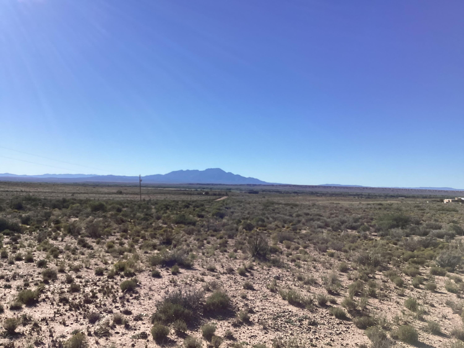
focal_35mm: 31
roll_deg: -2.9
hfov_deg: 58.4
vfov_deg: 45.4
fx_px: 416
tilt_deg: +1.9
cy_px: 174
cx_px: 232
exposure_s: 1/2632
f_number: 2.4
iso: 25
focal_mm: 3.3
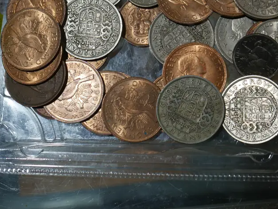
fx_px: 627
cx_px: 163
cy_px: 46
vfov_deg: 18.8
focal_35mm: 78
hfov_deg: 25.0
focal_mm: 24
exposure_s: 1/125
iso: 200
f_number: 5.6
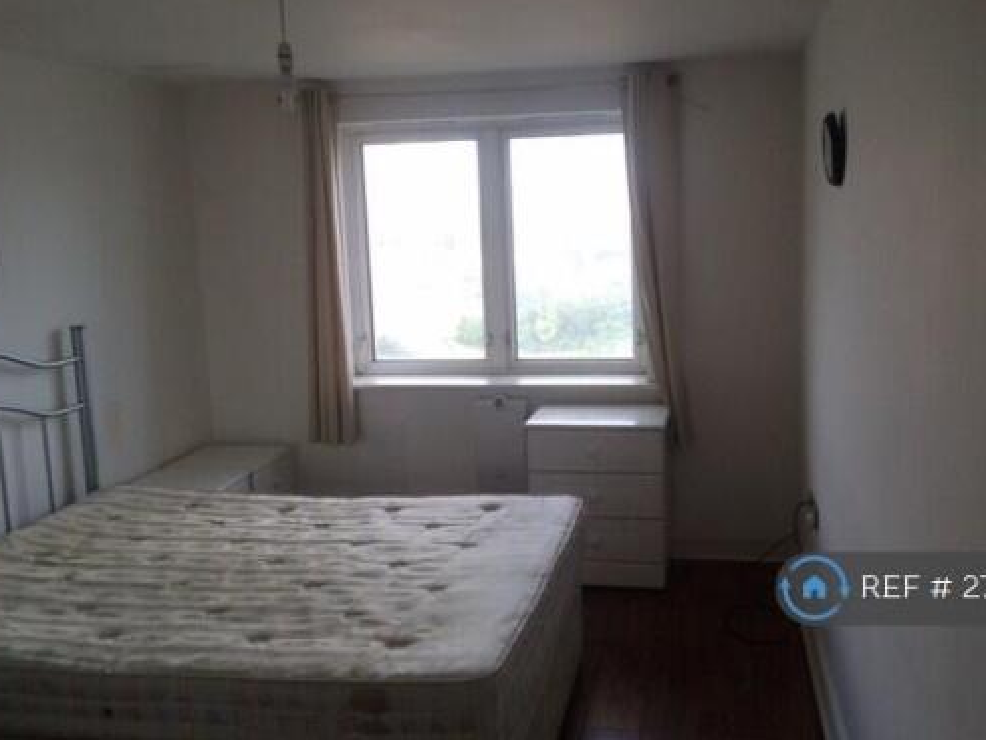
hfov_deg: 53.8
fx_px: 969
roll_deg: +0.8
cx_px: 551
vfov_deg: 41.8
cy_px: 350
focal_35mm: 34
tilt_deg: -6.2
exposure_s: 1/100
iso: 50
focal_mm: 4.15
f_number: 2.2
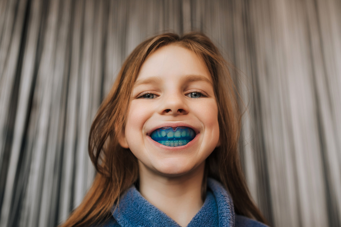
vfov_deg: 37.8
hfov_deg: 54.5
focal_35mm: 35
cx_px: 170
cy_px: 114
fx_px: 331
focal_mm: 35
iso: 500
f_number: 2.5
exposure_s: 1/250
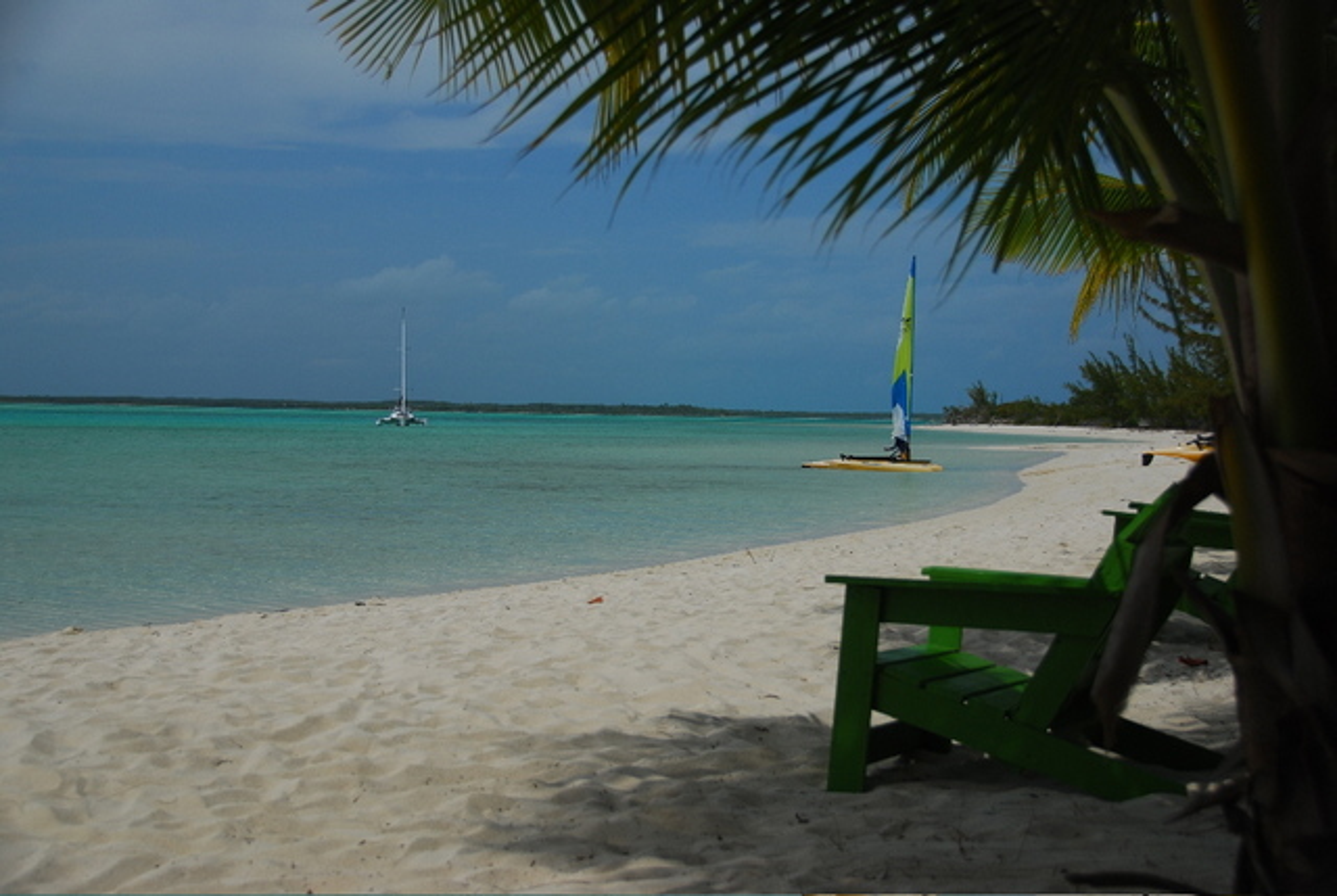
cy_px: 448
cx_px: 668
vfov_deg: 25.2
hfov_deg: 36.8
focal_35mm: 54
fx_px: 2009
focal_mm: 36
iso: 100
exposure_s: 1/1250
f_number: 4.5
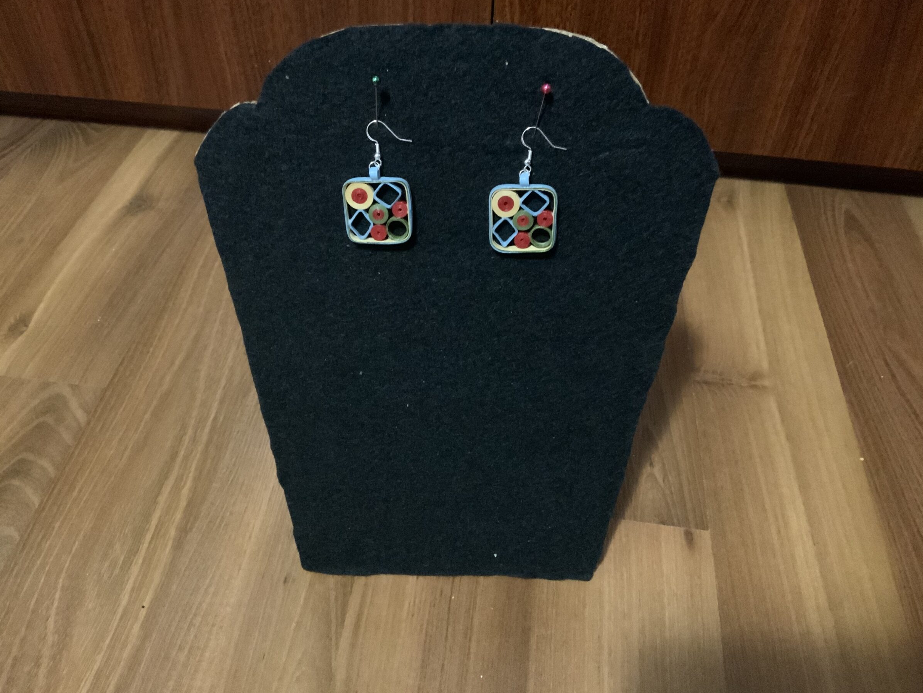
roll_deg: -1.3
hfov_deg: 58.3
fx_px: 827
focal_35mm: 31
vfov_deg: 45.4
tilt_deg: -43.3
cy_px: 330
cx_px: 438
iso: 640
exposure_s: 1/17
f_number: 1.8
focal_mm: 3
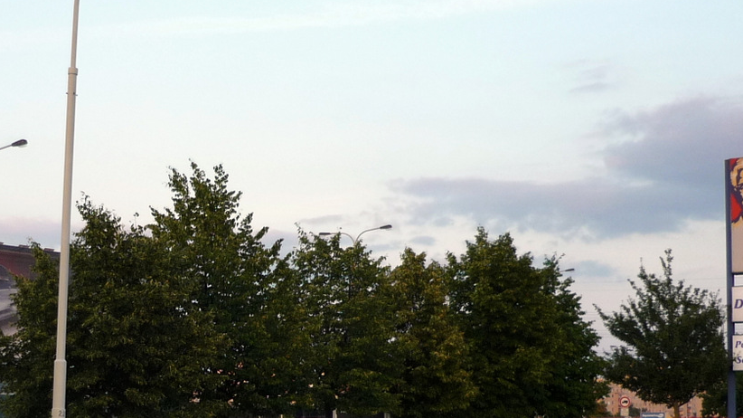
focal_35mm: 70
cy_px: 349
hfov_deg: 29.4
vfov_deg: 17.1
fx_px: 1379
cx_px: 133
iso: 100
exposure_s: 1/100
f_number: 2.8
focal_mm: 5.5
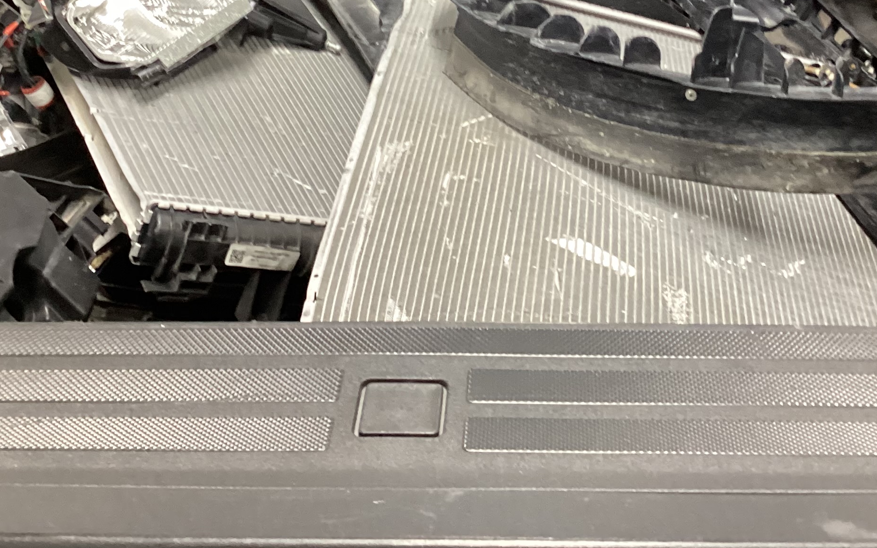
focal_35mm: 58
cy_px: 45
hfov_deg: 35.0
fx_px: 1386
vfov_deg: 21.8
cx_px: 508
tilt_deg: -26.8
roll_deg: +0.1
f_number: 2.4
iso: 320
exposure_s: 1/33
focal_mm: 3.3
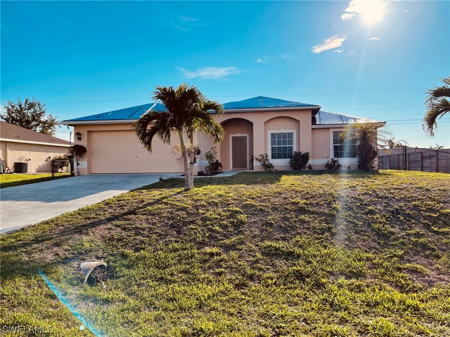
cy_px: 168
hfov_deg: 67.3
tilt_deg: +0.7
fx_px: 338
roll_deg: +0.8
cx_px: 225
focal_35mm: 26
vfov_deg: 53.1
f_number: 1.6
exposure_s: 1/6993
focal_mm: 5.1
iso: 32
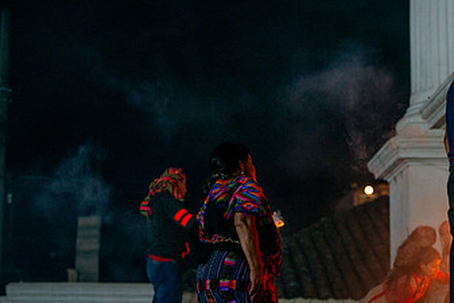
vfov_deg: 15.9
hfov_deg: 23.4
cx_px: 339
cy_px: 201
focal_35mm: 86
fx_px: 1085
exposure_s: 1/100
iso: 1250
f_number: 2.8
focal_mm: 50
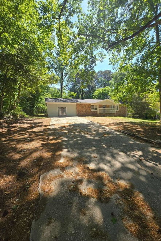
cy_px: 121
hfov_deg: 81.0
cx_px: 87
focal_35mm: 14
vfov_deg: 104.3
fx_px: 94
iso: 25
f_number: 2.2
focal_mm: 1.7
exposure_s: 1/398
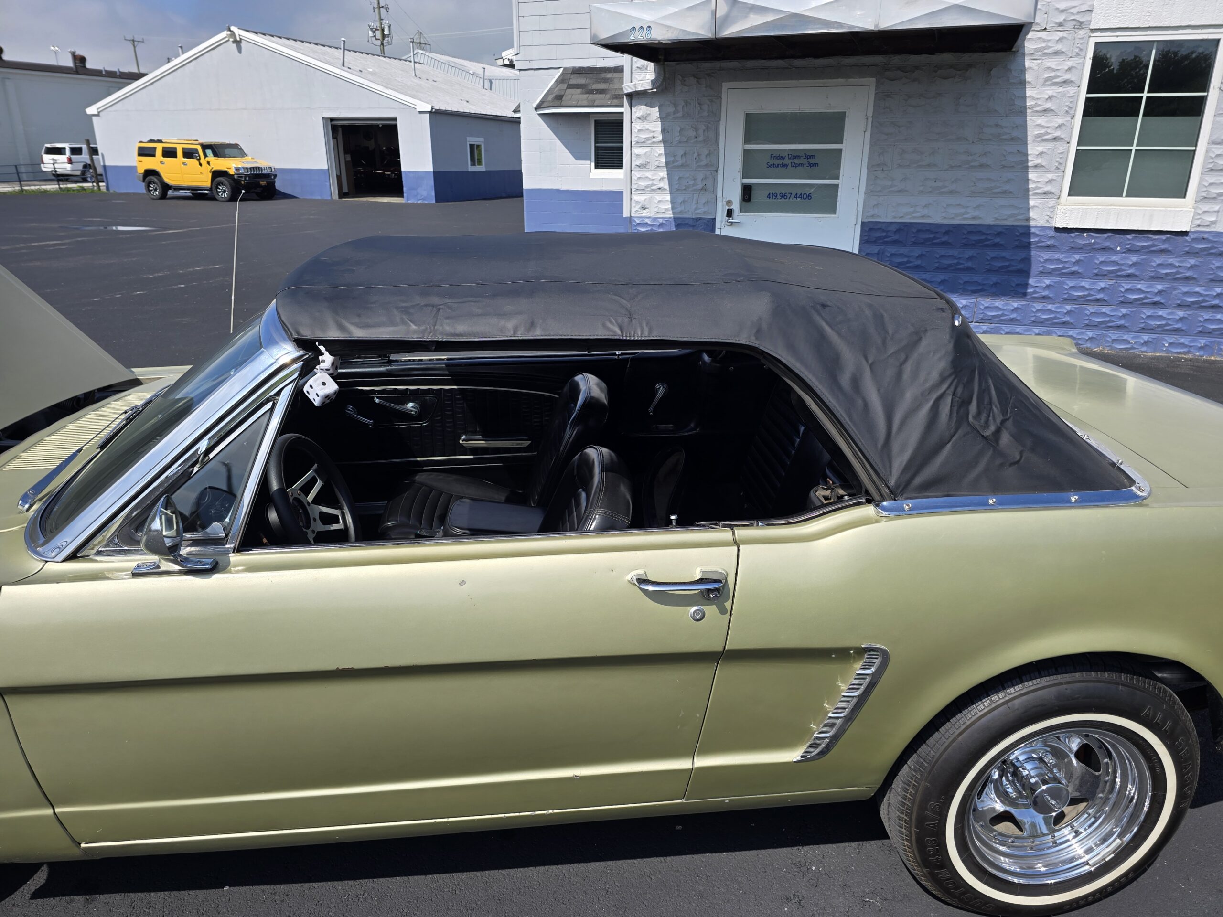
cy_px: 458
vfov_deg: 58.9
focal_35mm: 23
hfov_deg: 73.9
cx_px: 612
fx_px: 813
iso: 12
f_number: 1.7
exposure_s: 1/771
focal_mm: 6.3
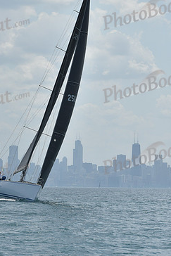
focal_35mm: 207
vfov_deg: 9.9
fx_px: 1473
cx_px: 66
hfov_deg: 6.6
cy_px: 58
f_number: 9
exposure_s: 1/1250
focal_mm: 130
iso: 250
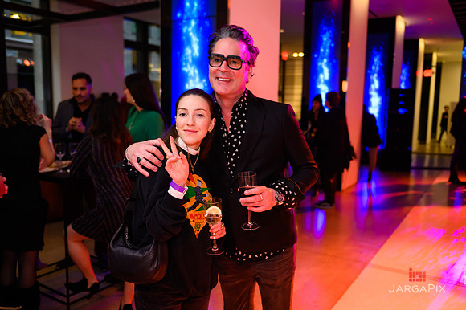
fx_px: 414
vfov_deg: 41.1
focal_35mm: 32
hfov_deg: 58.7
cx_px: 233
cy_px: 155
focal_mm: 32
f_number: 3.2
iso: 1600
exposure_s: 1/160
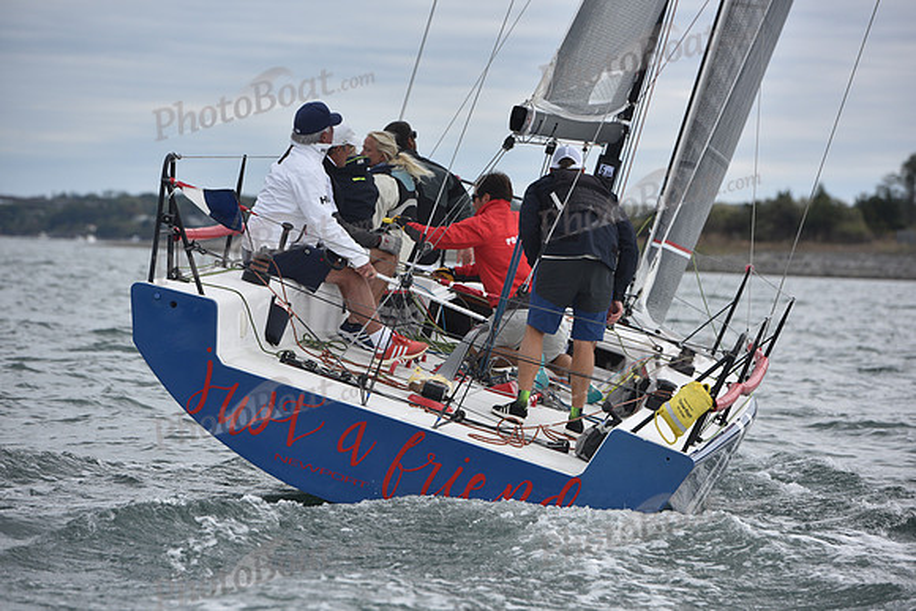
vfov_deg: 7.9
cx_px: 458
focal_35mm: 175
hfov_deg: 11.7
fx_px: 4454
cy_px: 306
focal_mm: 175
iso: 400
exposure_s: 1/1000
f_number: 5.6
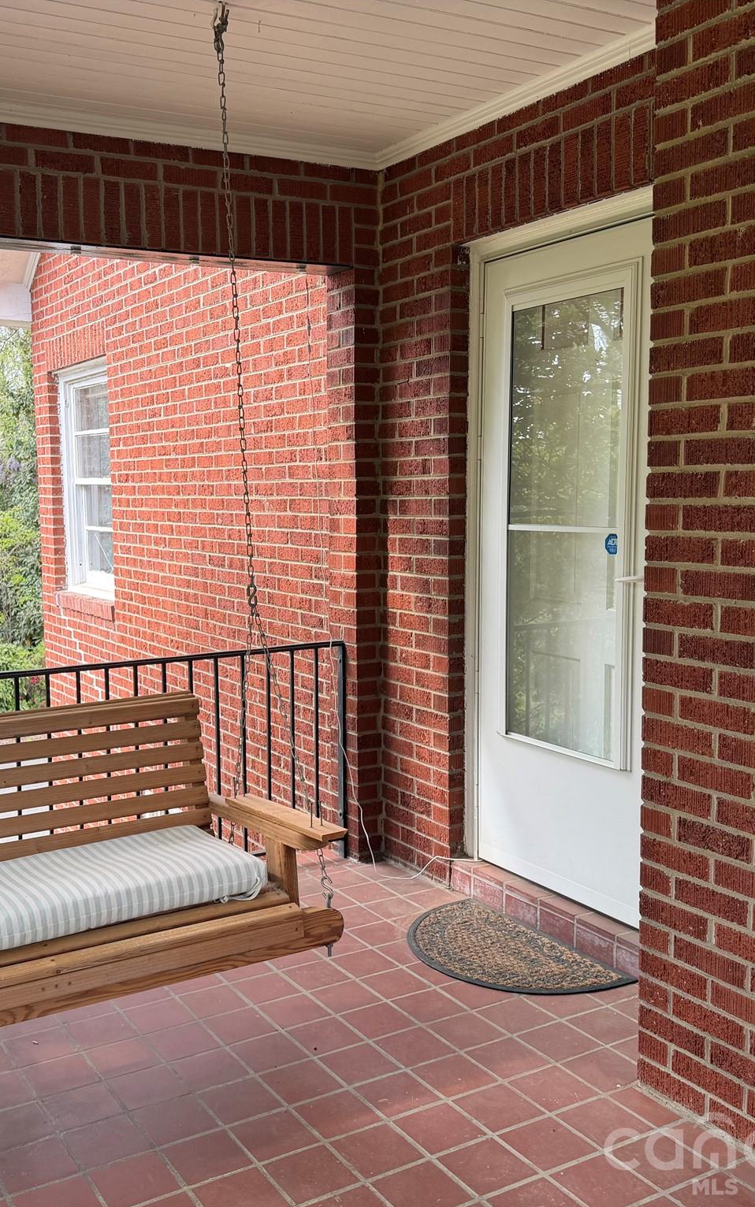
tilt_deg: -6.5
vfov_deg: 56.7
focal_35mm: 34
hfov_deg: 37.0
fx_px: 1119
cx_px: 271
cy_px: 604
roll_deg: +0.8
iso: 80
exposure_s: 1/178
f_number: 1.78
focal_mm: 6.76
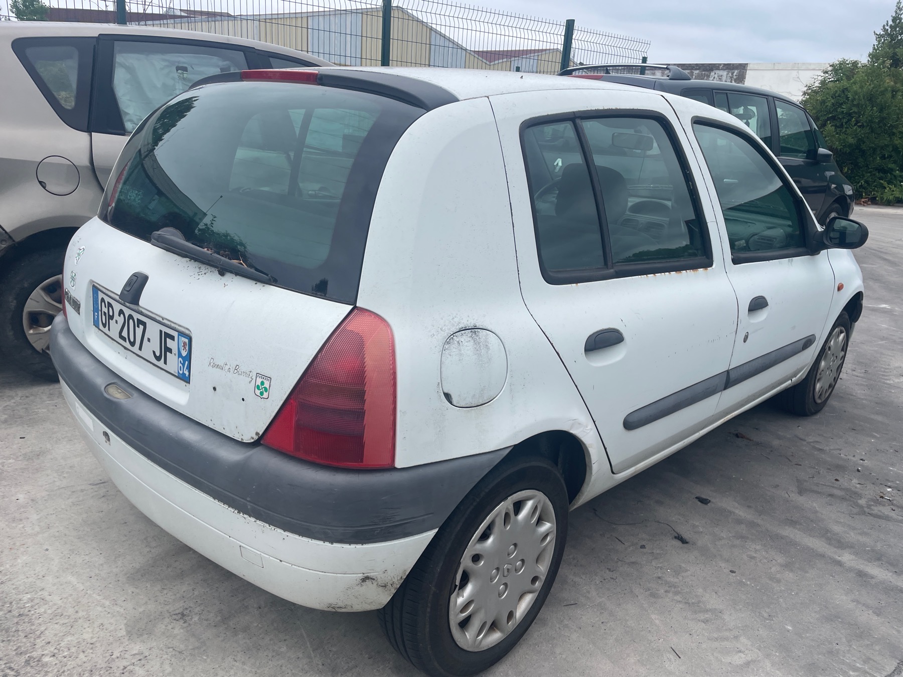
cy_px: 338
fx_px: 678
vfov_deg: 53.1
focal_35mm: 26
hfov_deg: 67.3
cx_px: 452
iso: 32
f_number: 1.6
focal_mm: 4.2
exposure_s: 1/1575
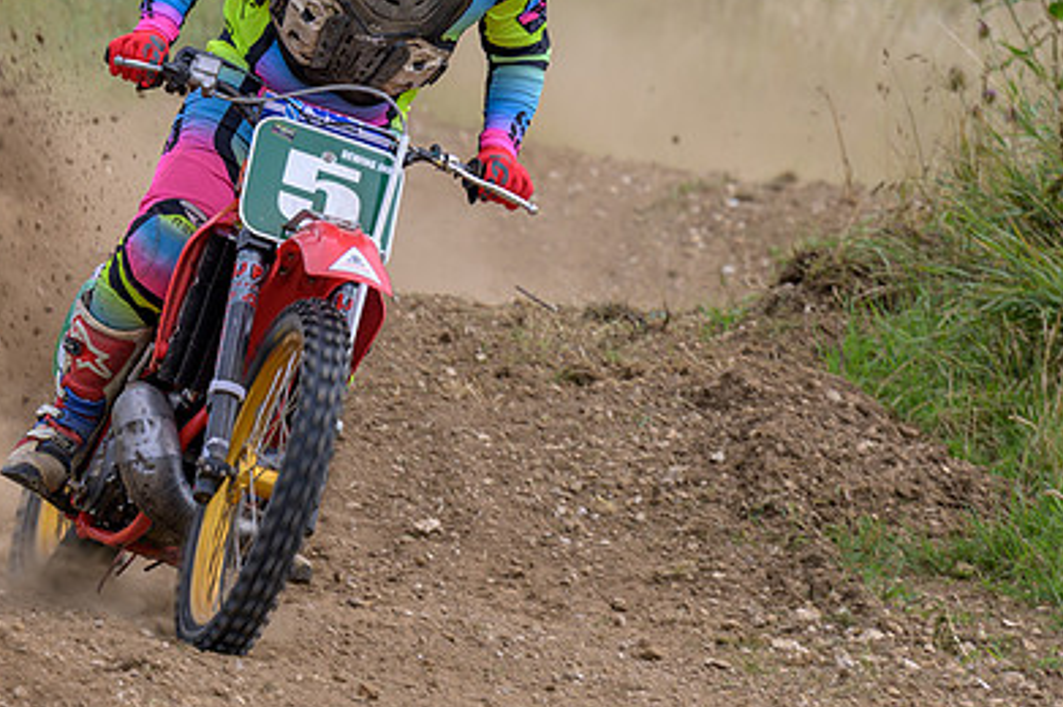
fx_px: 12037
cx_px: 176
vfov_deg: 3.4
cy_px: 319
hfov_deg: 5.1
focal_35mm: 408
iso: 64
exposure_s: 1/400
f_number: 4.5
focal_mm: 145
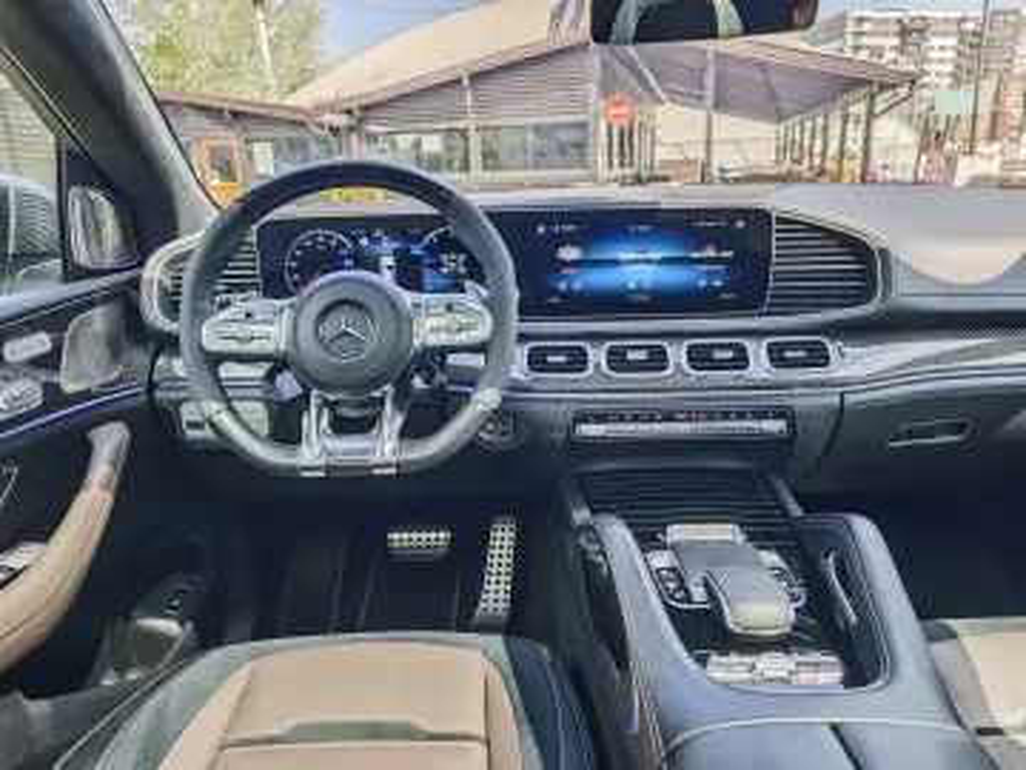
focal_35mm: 23
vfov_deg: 58.9
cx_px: 513
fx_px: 682
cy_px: 385
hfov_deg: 73.9
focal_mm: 6.55
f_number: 1.6
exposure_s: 1/101
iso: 160
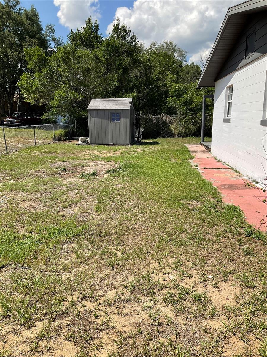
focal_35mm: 29
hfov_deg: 48.2
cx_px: 134
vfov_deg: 61.7
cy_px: 178
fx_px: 298
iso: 16
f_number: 1.8
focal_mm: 3
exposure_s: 1/1984
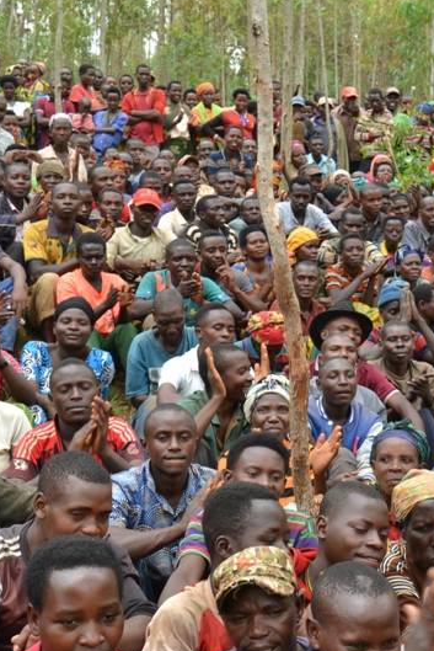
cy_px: 387
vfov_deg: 29.6
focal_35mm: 68
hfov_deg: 20.0
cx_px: 294
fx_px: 1229
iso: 125
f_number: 5.6
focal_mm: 24
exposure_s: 1/125
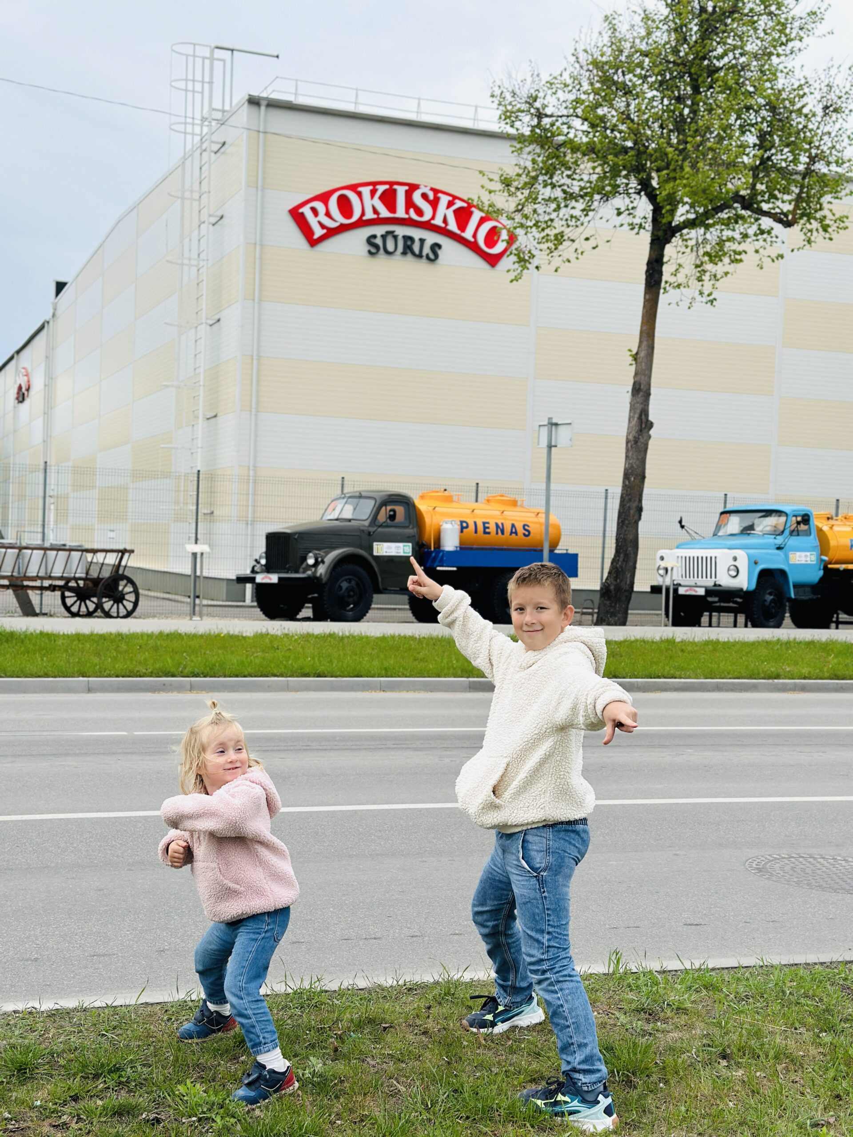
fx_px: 1577
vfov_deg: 39.7
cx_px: 426
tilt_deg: -0.7
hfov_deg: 30.3
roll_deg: -2.6
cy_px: 568
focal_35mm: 48
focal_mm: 6.86
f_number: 1.78
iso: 80
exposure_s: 1/1667
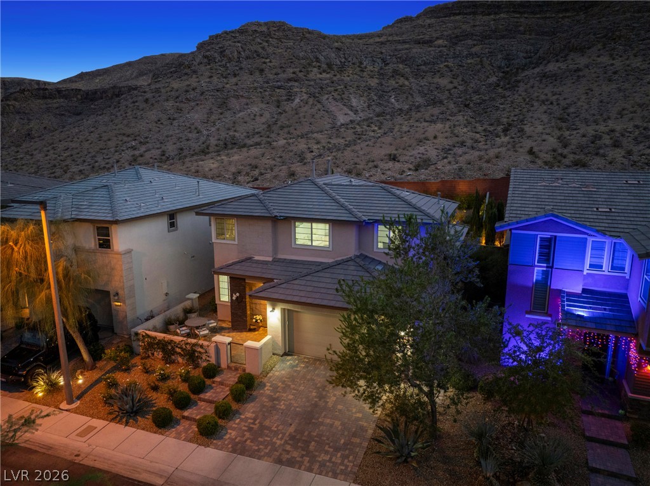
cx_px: 325
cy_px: 243
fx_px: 450
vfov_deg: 56.7
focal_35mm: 24
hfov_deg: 71.6
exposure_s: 1/13
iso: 900
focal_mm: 12.29
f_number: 2.8
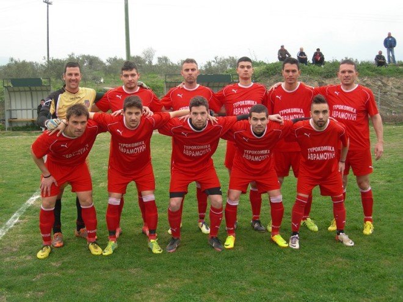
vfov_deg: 35.1
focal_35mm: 41
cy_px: 151
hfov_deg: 45.8
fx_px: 477
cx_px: 202
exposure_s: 1/178
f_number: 2.9
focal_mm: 8.5
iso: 50
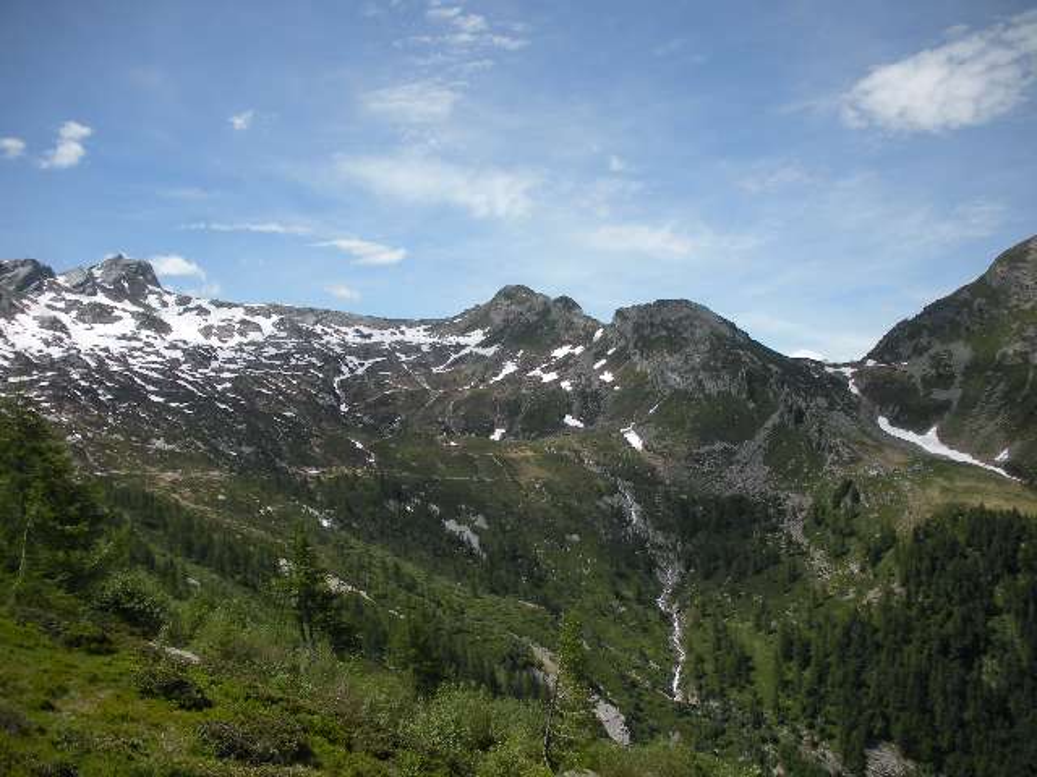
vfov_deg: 40.7
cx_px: 518
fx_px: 1049
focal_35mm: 35
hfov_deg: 52.6
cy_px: 388
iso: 64
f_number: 3.5
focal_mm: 6.3
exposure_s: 1/790
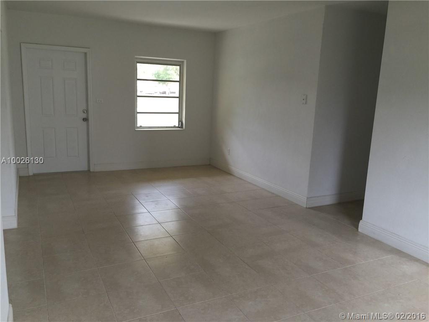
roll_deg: -3.0
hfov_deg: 61.7
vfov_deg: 48.2
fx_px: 359
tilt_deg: -10.4
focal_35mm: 29
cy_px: 161
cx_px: 214
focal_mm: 4.15
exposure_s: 1/15
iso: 40
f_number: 2.2
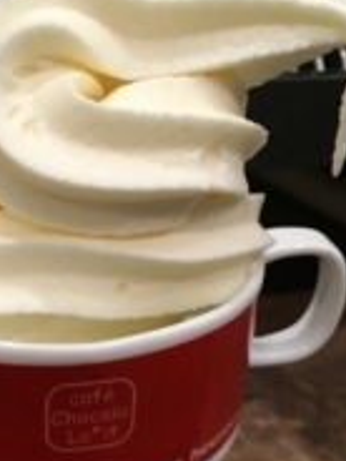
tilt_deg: -32.1
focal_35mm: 63
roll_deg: -3.6
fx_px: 840
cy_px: 383
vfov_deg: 29.8
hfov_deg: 23.1
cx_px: 88
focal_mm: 4.15
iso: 64
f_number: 2.2
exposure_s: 1/30
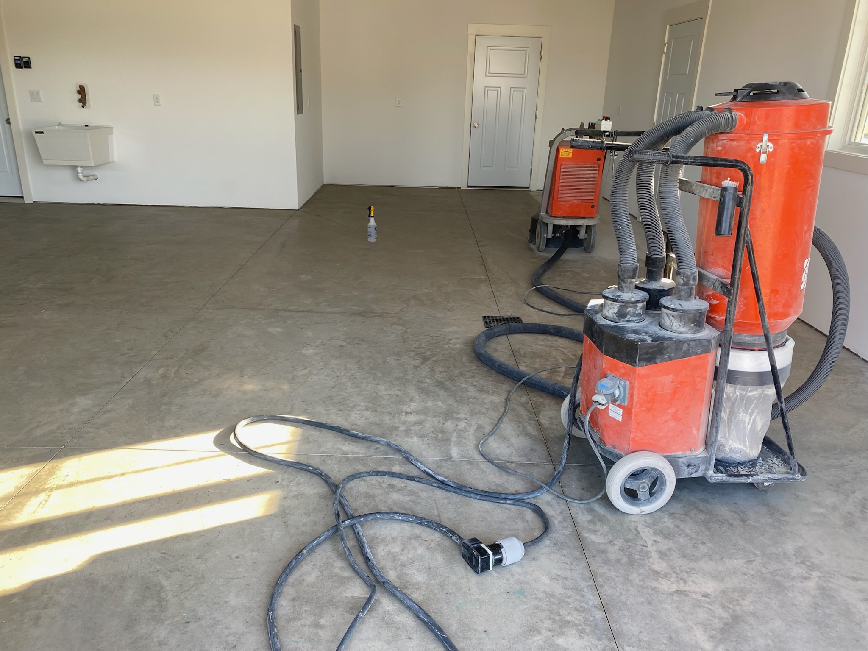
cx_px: 434
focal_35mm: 26
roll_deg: -3.1
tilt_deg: -19.8
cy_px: 326
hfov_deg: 67.3
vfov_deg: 53.1
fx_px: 652
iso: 50
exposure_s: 1/120
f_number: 1.8
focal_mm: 4.25
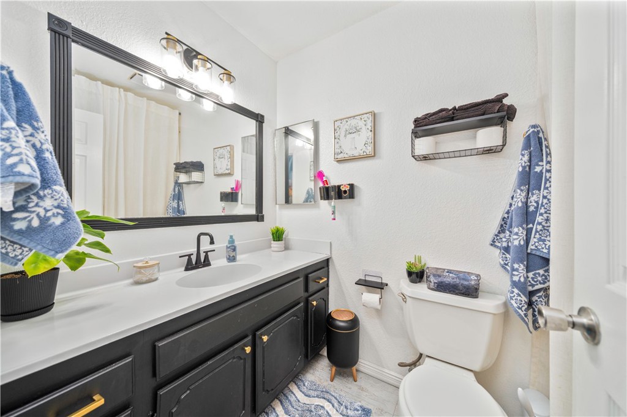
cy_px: 208
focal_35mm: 12
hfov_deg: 112.6
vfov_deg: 90.0
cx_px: 314
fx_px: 209
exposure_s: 1/160
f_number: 4
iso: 320
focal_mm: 12
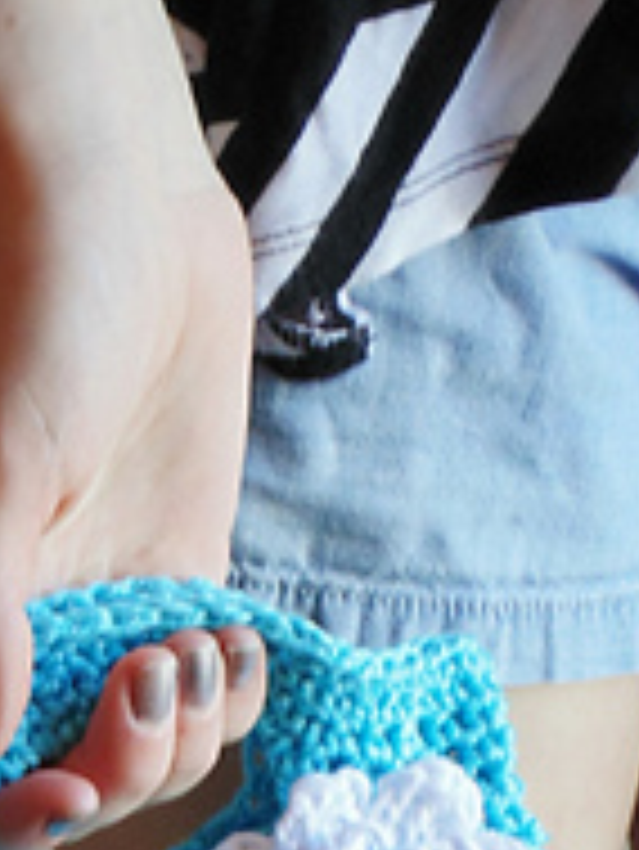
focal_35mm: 179
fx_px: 4401
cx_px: 153
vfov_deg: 10.8
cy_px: 1147
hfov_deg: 8.3
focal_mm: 9.5
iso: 80
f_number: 3.9
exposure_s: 1/30
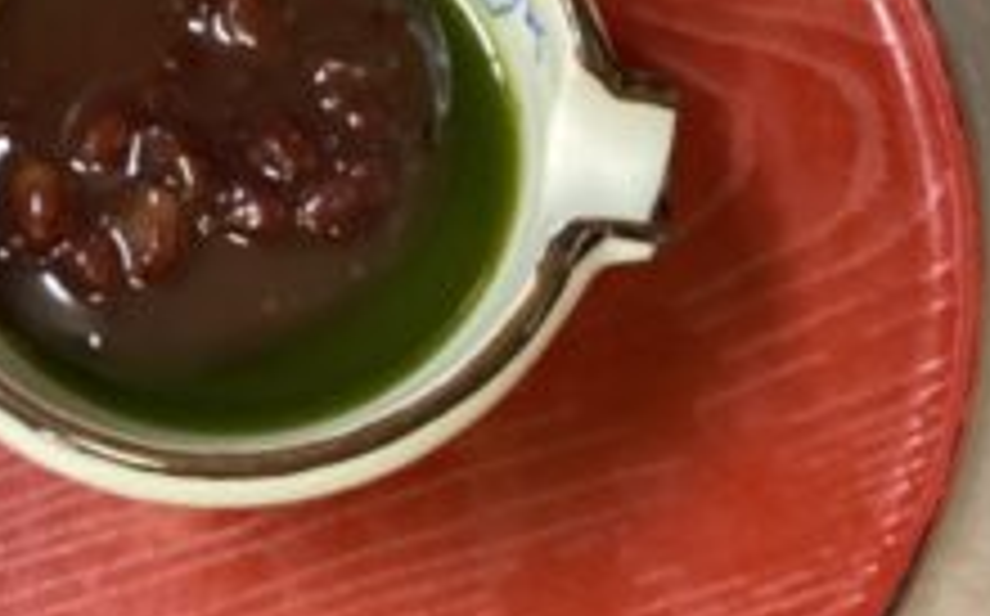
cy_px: 196
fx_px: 1509
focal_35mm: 56
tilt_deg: -73.4
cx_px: 241
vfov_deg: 23.0
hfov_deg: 35.5
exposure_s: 1/33
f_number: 2.4
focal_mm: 3.3
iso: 320
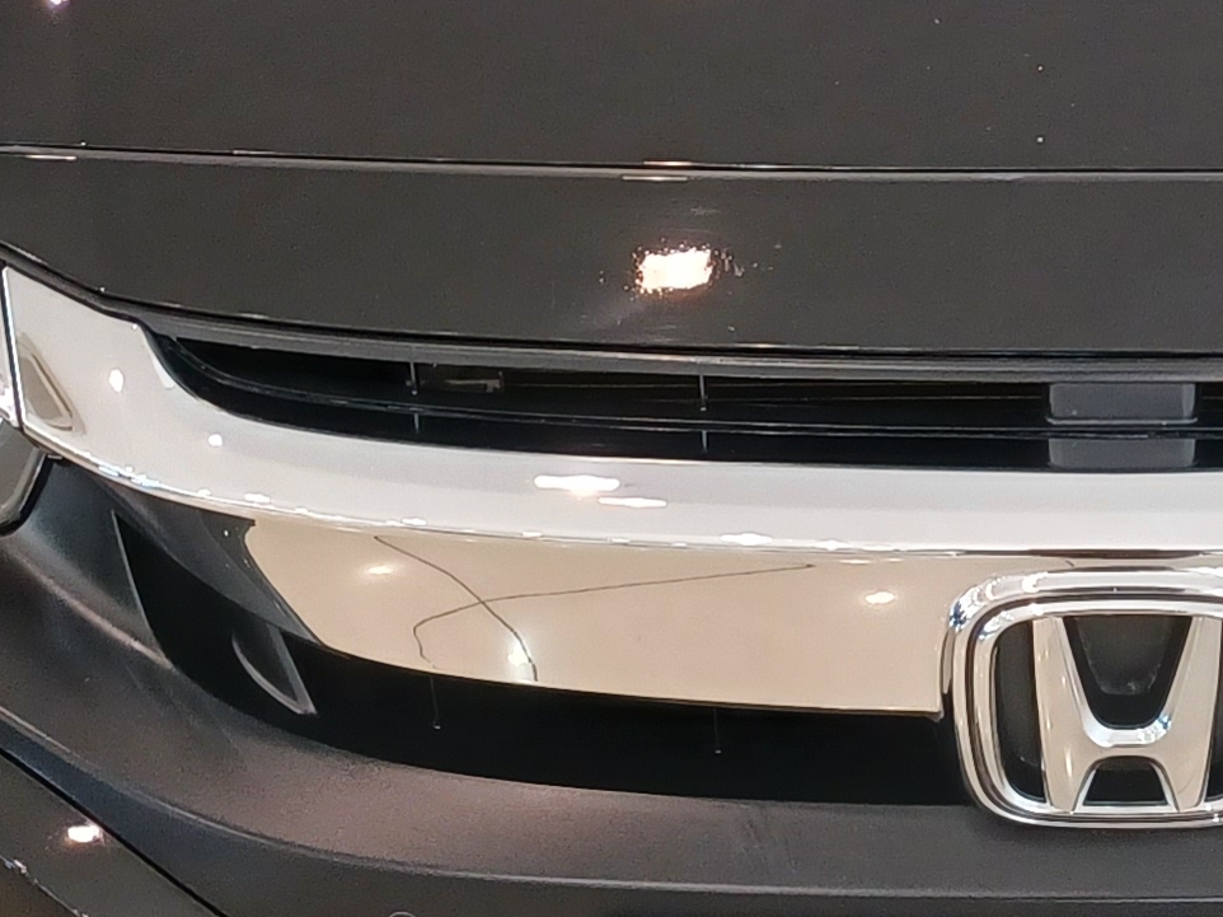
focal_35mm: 104
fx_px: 3673
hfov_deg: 18.6
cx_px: 1088
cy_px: -60
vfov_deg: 14.0
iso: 250
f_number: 1.8
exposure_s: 1/60
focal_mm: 4.6
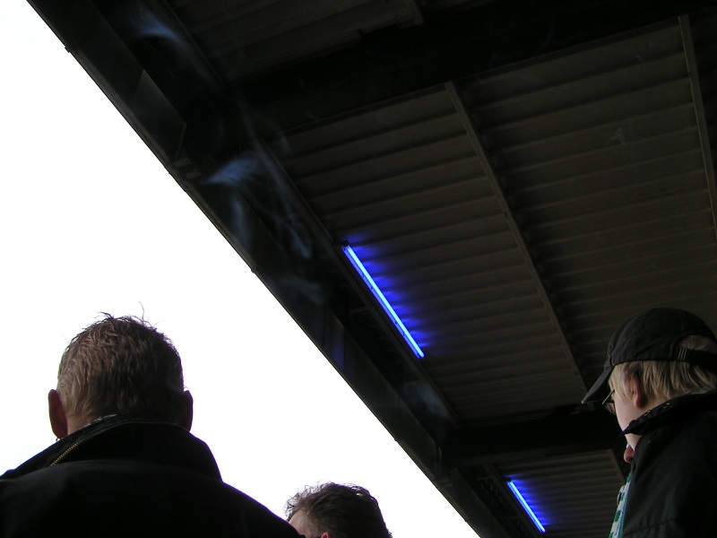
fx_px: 787
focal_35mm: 38
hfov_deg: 49.0
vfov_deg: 37.7
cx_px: 358
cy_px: 269
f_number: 5.6
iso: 50
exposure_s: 1/160
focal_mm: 5.8
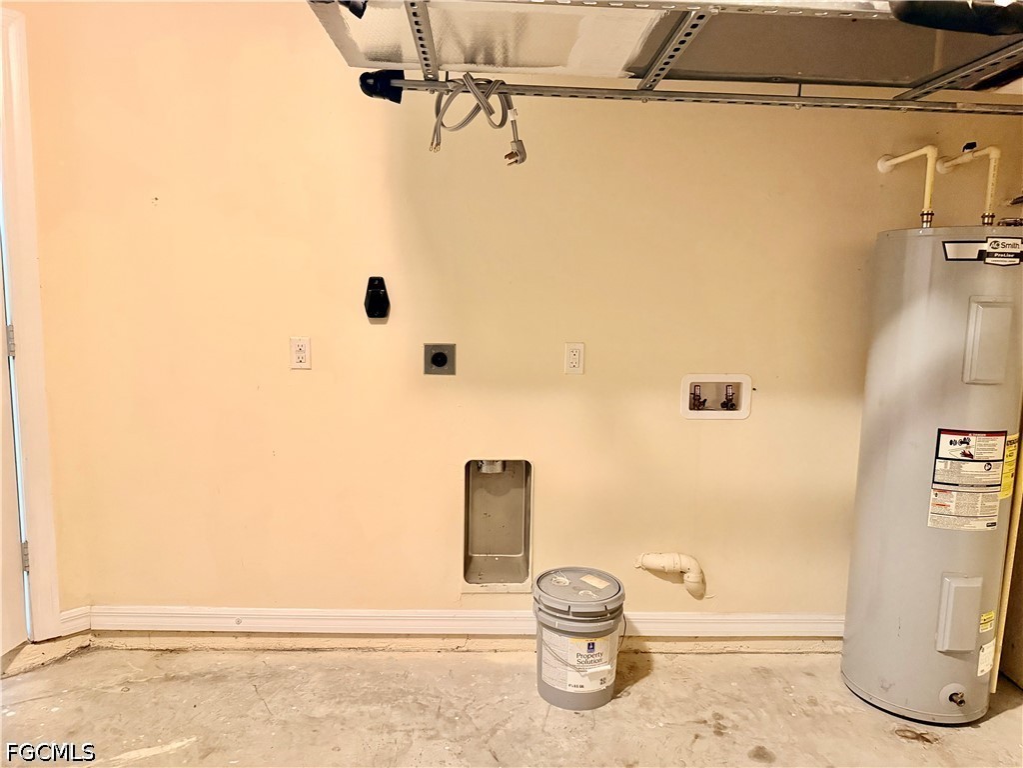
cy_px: 384
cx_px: 512
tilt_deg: -7.1
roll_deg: +0.0
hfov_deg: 71.6
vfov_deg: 56.8
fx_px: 709
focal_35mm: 24
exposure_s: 1/60
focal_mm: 6.76
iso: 640
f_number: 1.78
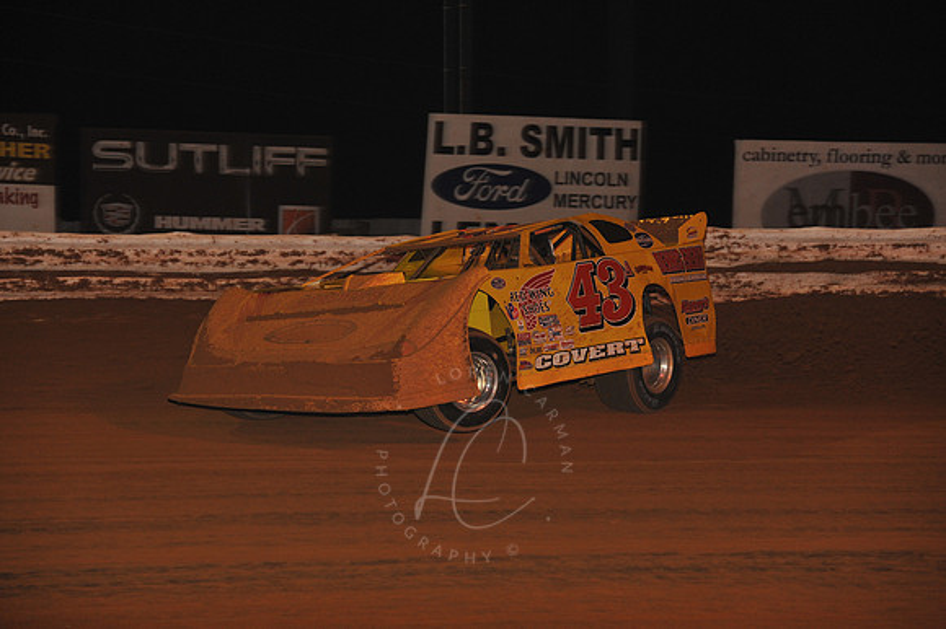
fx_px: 4071
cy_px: 314
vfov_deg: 8.8
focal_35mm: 155
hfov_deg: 13.3
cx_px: 473
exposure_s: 1/320
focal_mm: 155
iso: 1250
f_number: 6.3
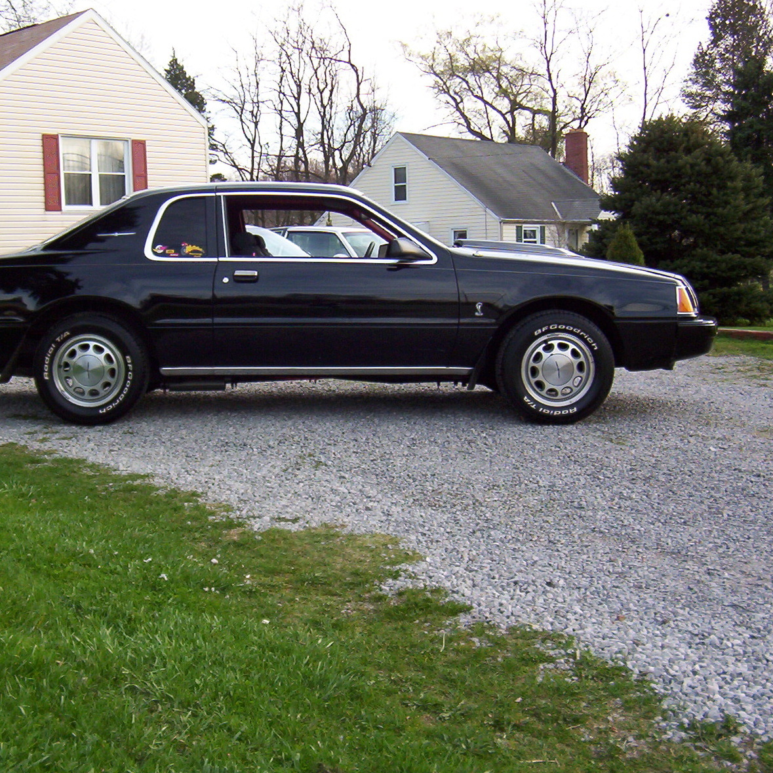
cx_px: 290
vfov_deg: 39.2
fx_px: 1086
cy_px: 389
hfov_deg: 38.9
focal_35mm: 43
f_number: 2.76
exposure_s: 1/357
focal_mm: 5.54
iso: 100
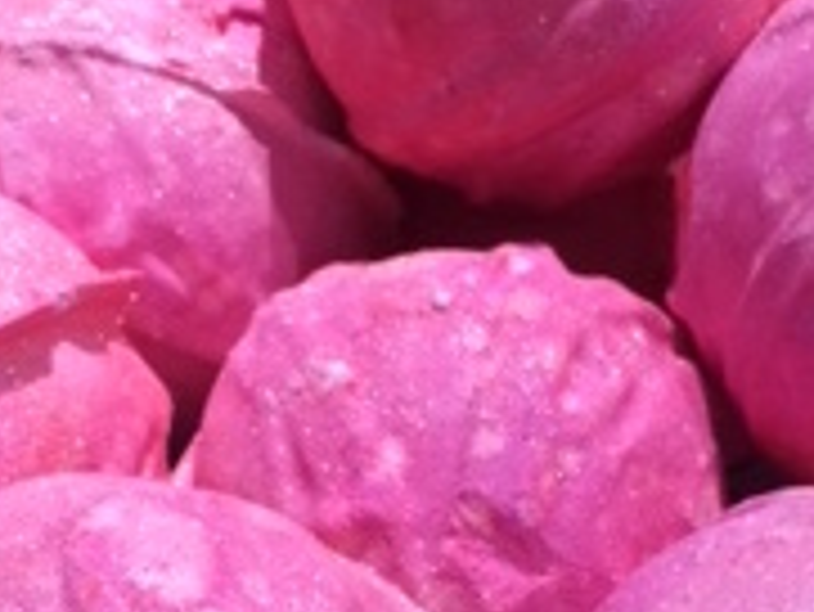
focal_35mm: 64
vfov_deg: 22.3
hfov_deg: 30.2
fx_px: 1506
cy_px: 45
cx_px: 400
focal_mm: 4.15
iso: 40
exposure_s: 1/33
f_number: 2.2
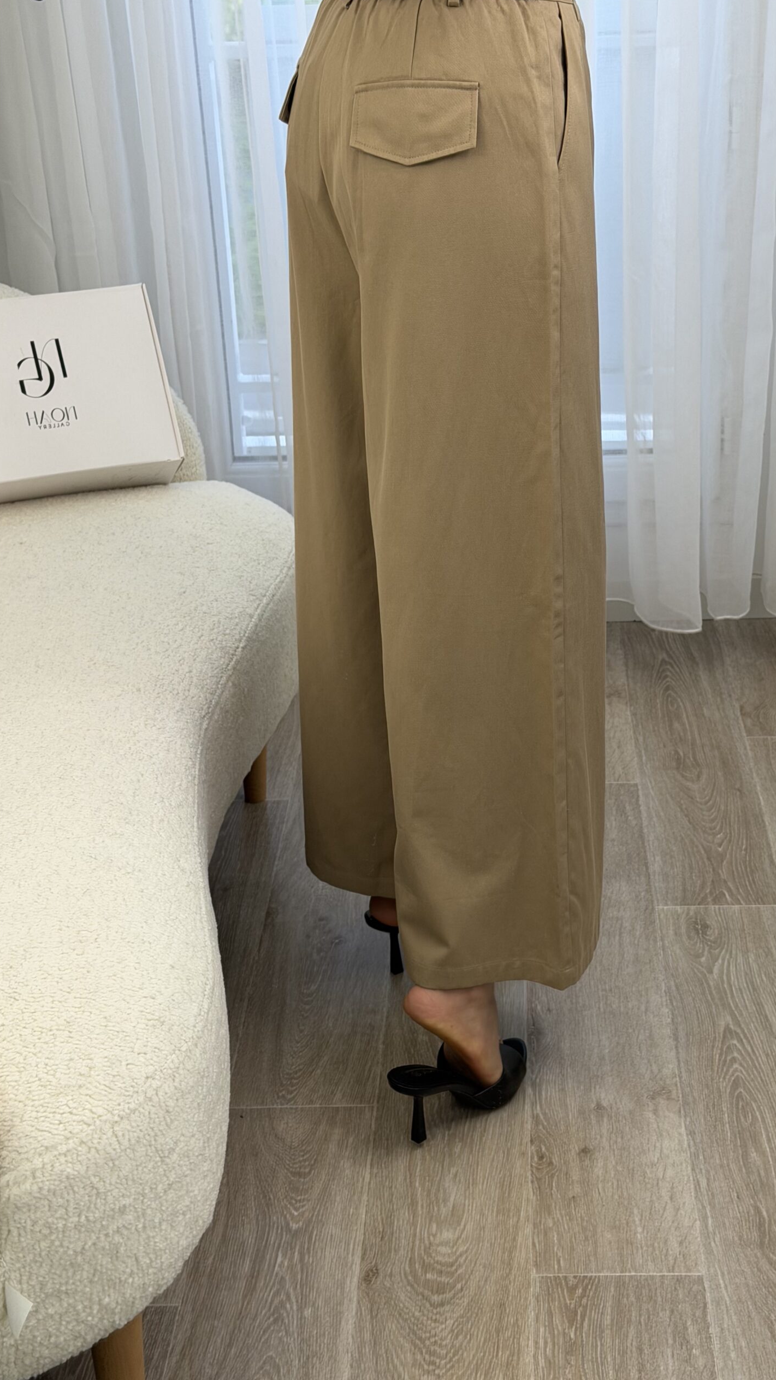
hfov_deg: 22.6
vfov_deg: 39.2
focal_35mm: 53
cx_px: 483
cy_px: 683
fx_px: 1939
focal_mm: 6.76
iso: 50
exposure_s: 1/50
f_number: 1.78
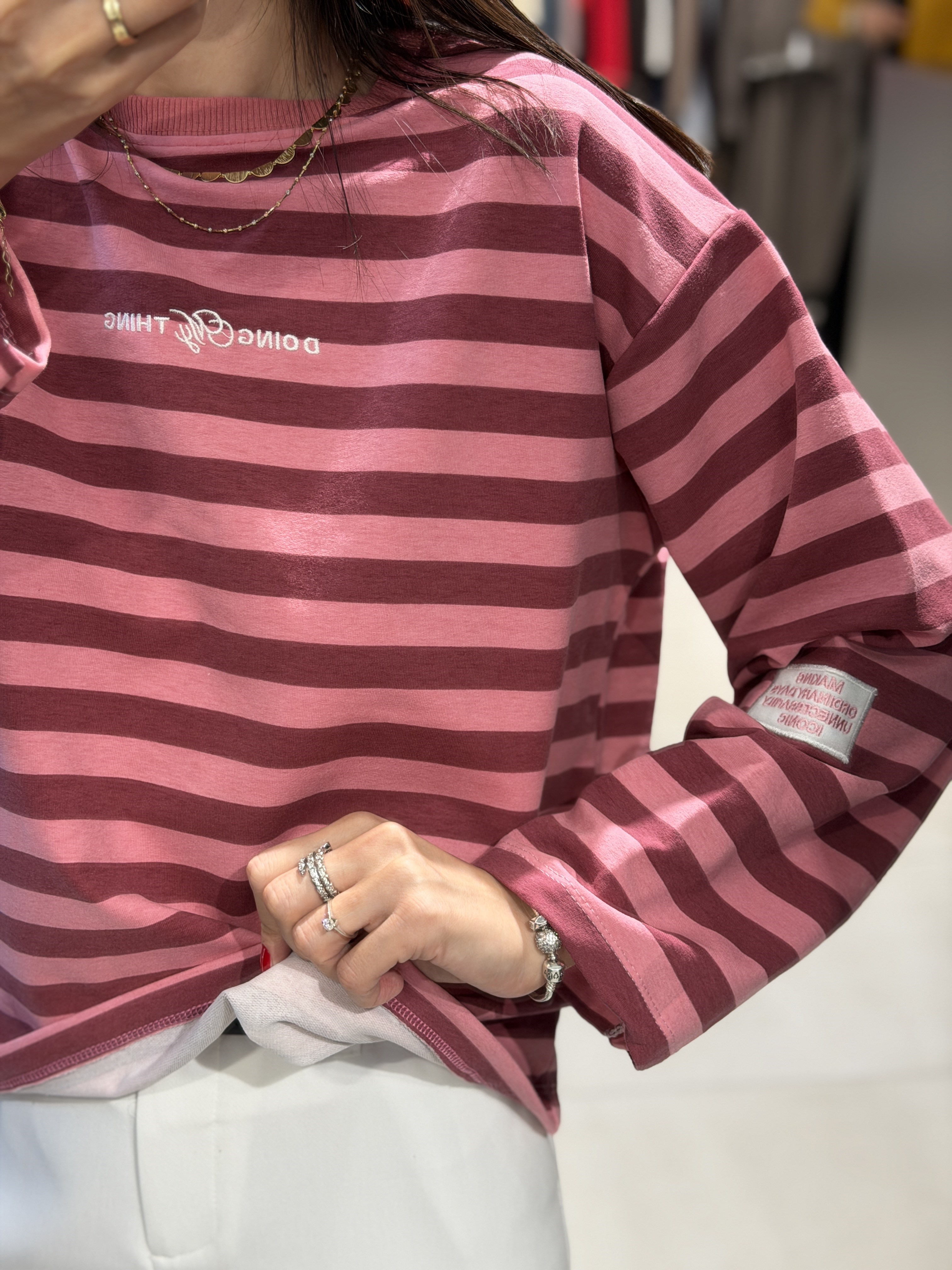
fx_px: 1760
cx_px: 476
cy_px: 635
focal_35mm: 48
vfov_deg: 39.7
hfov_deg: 30.3
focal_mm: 6.76
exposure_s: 1/100
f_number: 1.78
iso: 64
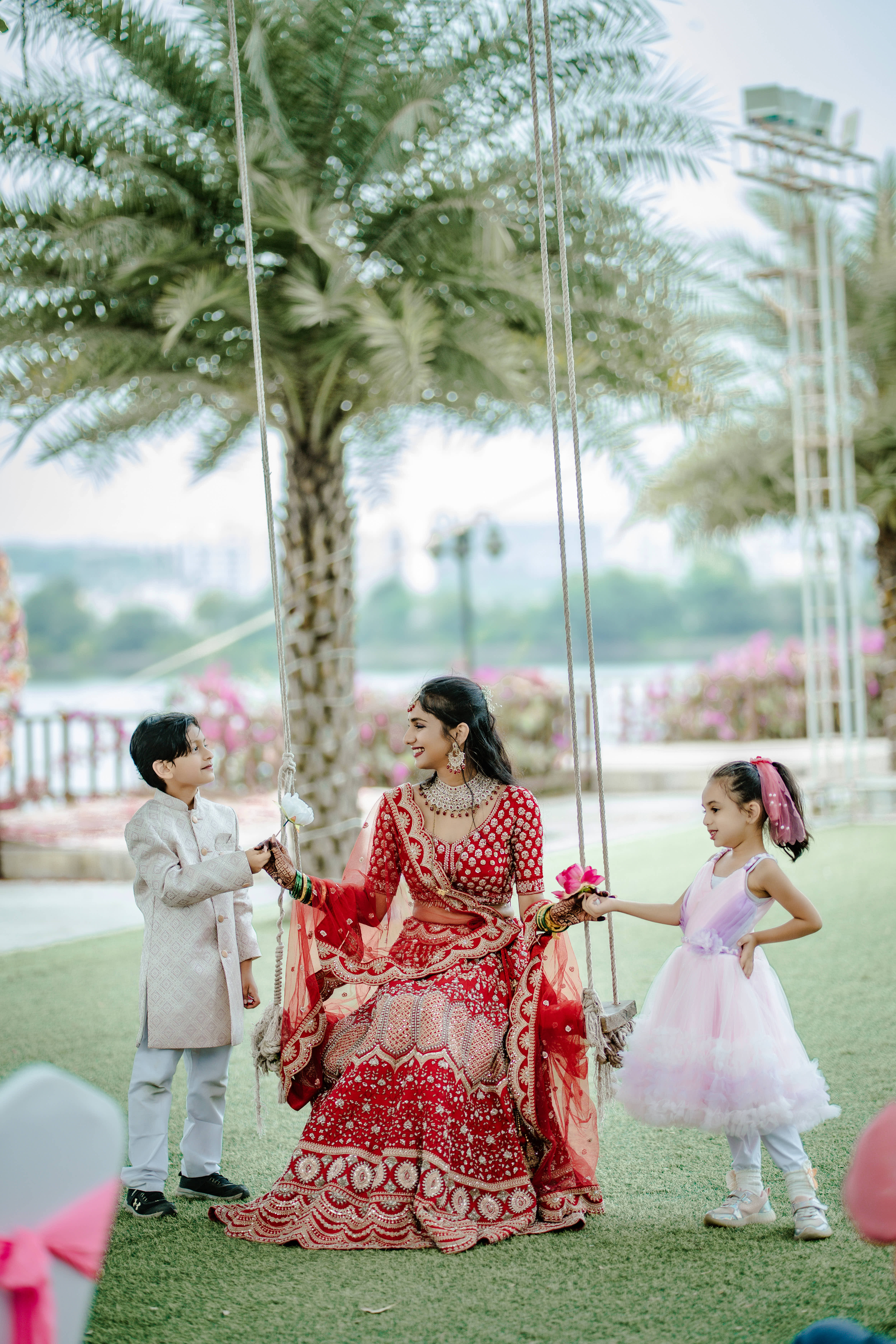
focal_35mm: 85
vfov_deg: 23.9
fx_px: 3173
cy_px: 672
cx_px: 448
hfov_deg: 16.1
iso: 200
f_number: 1.4
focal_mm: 85
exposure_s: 1/200
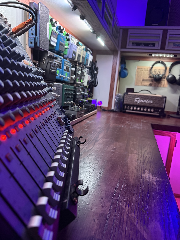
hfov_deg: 56.8
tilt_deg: -11.4
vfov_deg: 71.6
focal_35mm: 24
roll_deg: -5.0
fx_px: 166
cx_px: 90
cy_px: 120
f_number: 1.78
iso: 800
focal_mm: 6.76
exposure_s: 1/52
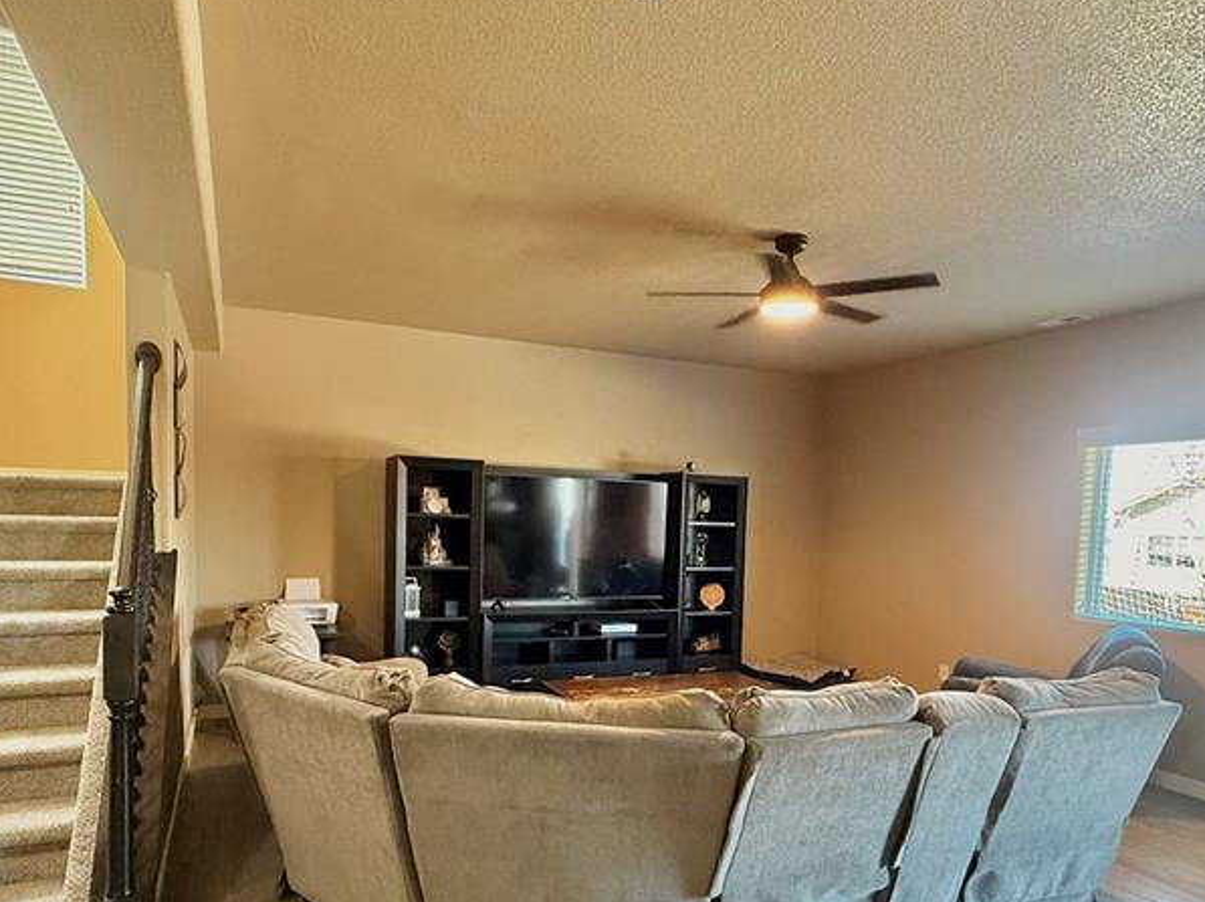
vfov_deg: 55.8
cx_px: 612
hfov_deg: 71.6
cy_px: 584
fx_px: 835
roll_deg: -2.2
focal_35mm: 24
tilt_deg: -4.0
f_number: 2.2
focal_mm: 2.22
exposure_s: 1/60
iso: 400
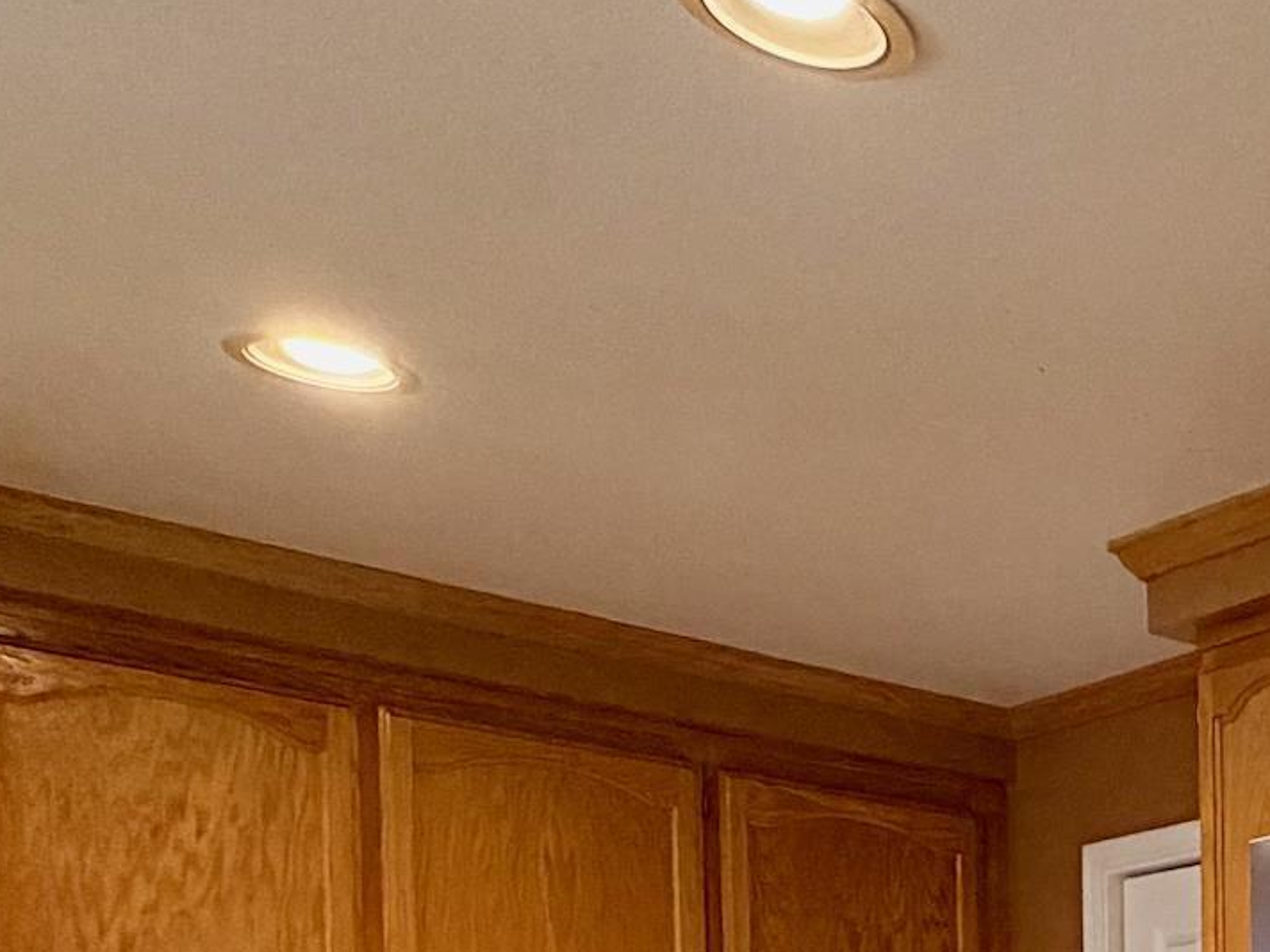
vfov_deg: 21.4
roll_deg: +0.2
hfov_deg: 23.3
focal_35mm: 59
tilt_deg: -1.5
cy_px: 1369
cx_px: 2083
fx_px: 2165
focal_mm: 2.22
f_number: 2.2
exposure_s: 1/60
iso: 320
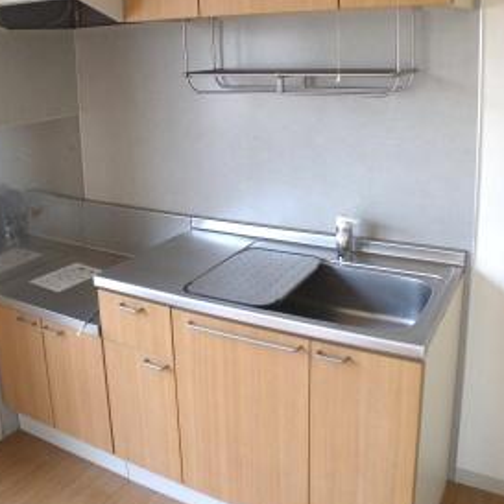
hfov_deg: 37.5
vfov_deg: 36.9
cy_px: 148
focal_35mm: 45
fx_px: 741
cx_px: 223
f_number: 2.8
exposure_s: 1/65.2
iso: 214
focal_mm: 6.7
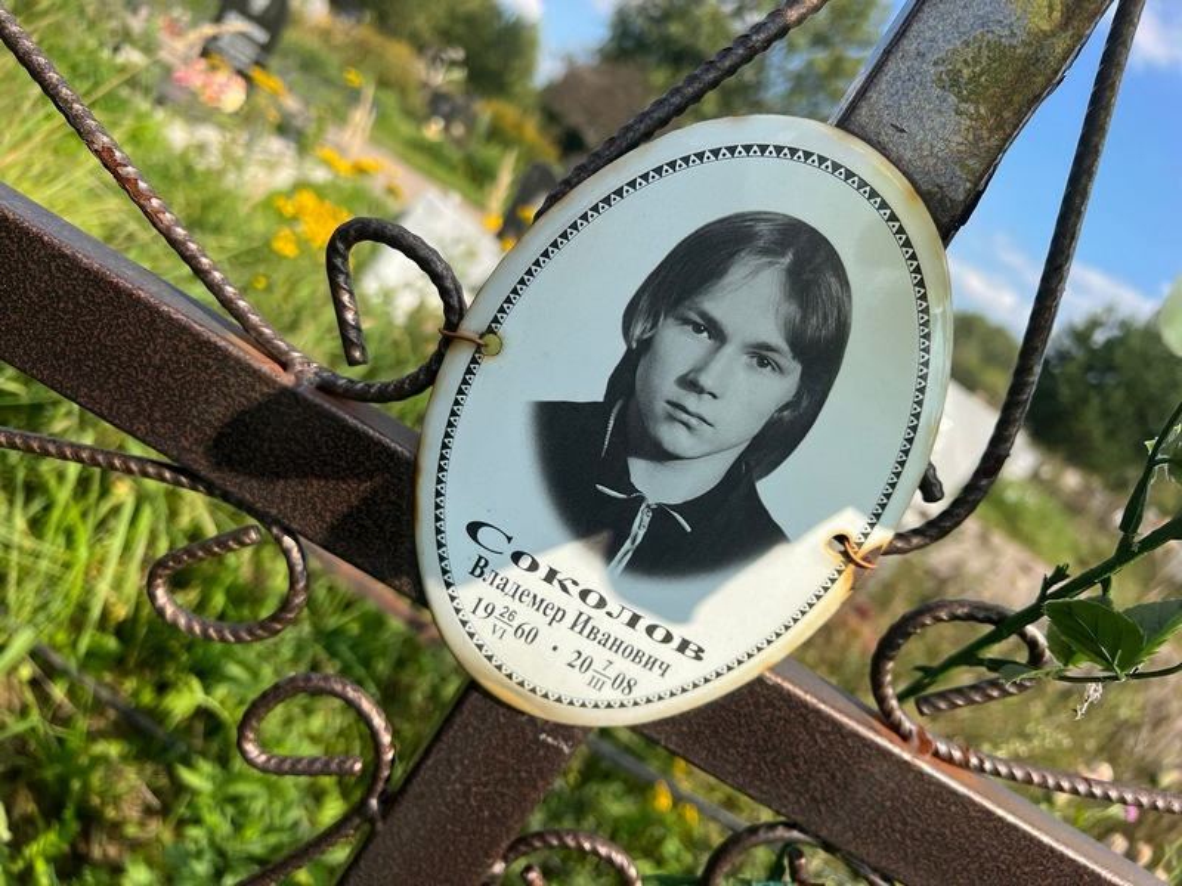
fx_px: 888
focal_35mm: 26
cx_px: 591
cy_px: 443
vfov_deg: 53.1
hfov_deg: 67.3
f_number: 1.5
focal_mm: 5.7
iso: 50
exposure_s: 1/2632
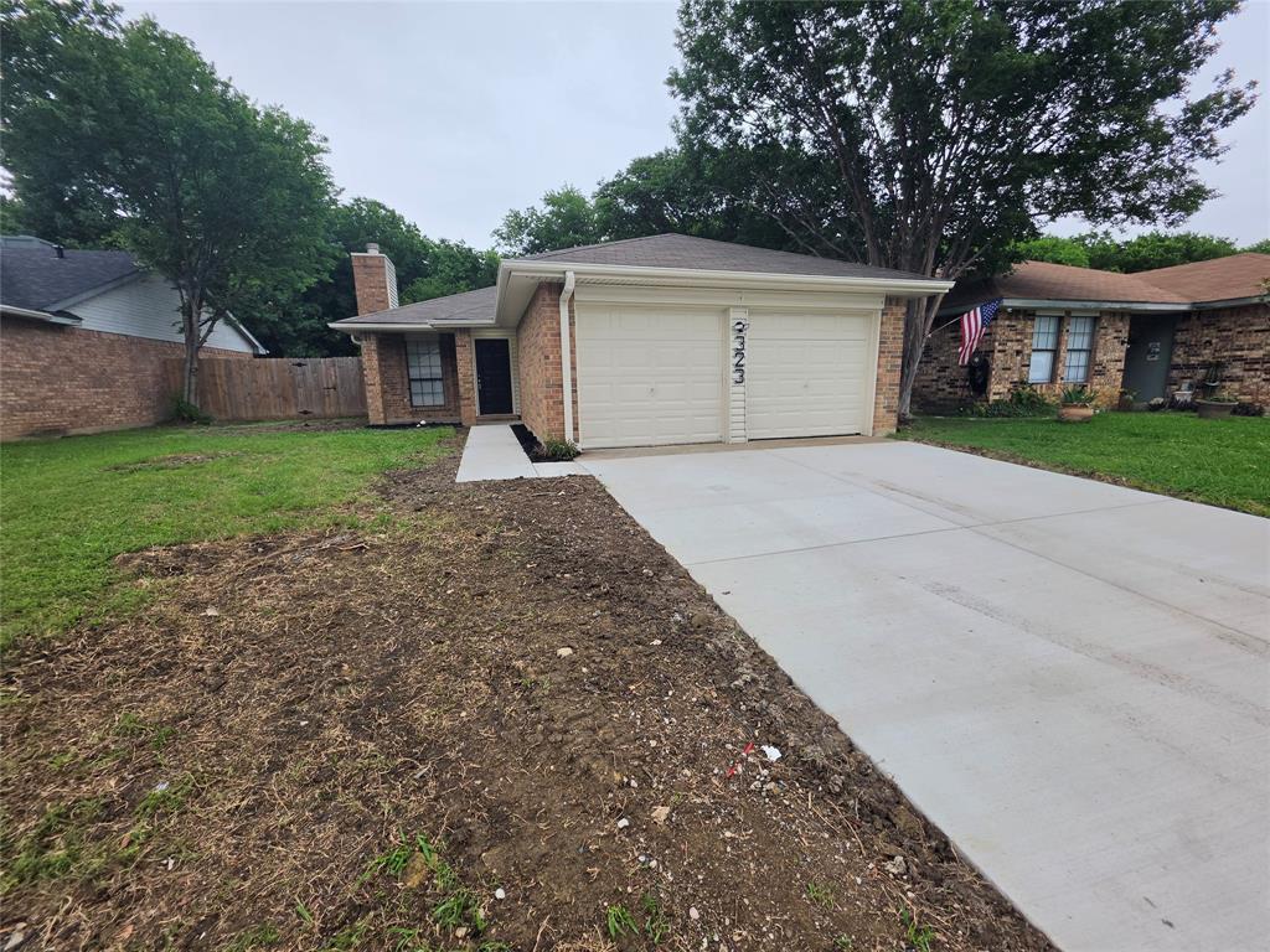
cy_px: 476
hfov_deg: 106.2
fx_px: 477
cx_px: 635
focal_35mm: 13
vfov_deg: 89.9
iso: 32
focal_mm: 2.2
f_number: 1.9
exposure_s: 1/306
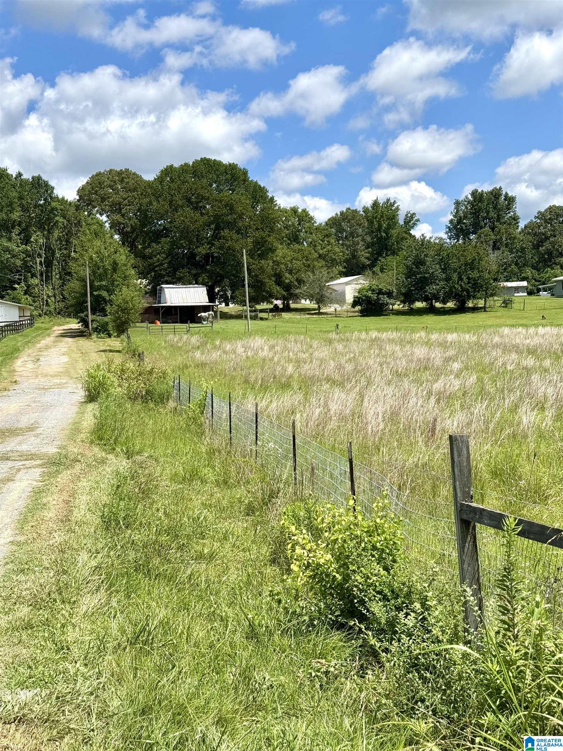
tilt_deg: -3.6
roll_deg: +3.7
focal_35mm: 48
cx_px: 282
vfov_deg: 39.7
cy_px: 376
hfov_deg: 30.3
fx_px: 1041
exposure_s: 1/4608
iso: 64
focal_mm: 6.76
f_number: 1.78
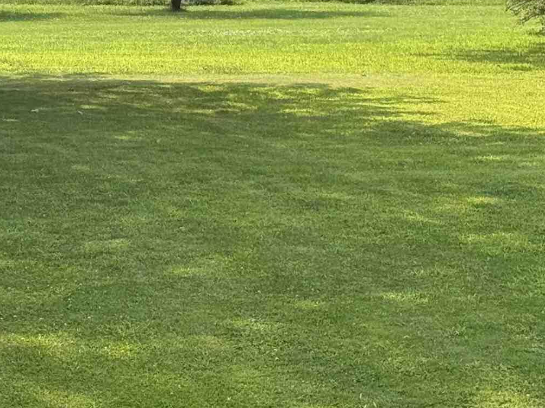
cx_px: 76
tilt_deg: -0.2
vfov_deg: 10.0
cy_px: -43
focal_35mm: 147
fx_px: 2314
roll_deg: +0.5
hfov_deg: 13.3
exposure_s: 1/2865
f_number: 1.78
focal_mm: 6.76
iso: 80
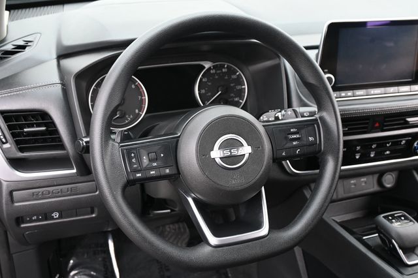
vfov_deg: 34.2
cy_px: 139
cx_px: 209
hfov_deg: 49.6
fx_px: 453
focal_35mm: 39
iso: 450
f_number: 4.5
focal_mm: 26
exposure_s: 1/125
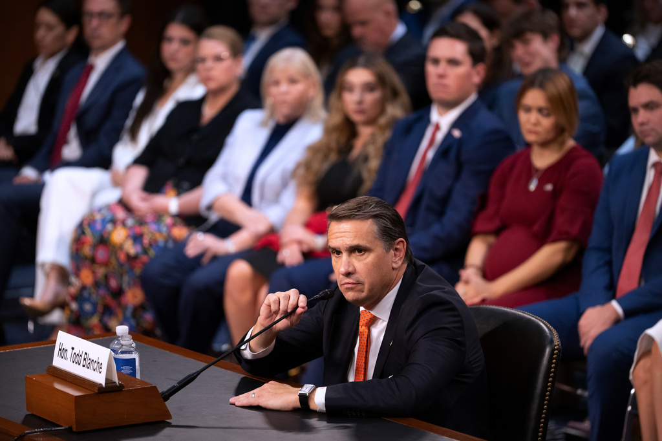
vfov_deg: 6.9
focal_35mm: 200
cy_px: 220
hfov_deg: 10.3
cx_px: 331
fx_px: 3676
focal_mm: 200
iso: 4000
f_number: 2.8
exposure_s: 1/500
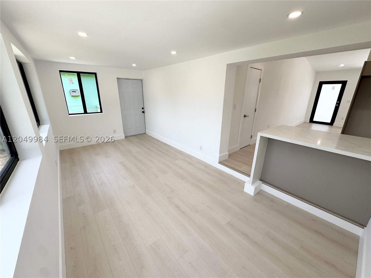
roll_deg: -0.4
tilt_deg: -18.9
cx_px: 186
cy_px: 139
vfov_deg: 85.7
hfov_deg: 102.1
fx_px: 150
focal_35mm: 14
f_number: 2.2
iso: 40
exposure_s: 1/208
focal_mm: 2.22
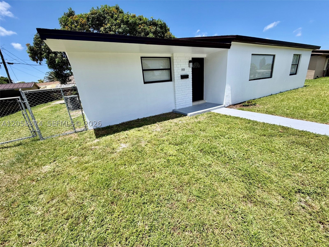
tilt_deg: -17.3
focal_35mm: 14
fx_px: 133
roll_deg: +5.5
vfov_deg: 85.7
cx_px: 164
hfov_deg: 102.1
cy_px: 124
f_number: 2.2
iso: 25
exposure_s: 1/770
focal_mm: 2.22
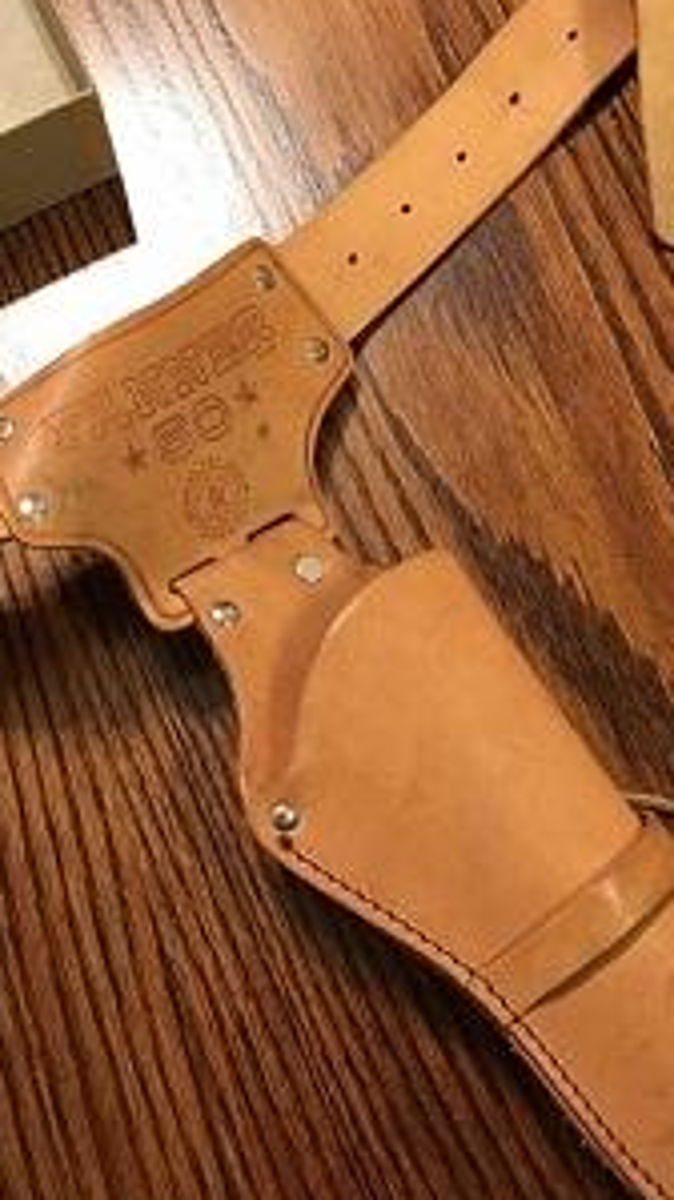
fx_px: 1526
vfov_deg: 42.9
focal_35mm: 48
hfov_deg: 24.5
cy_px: 648
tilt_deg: -76.1
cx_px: 140
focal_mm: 4.15
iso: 200
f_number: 2.2
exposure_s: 1/30
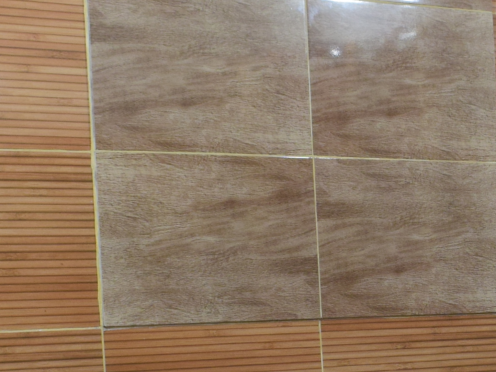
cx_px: 473
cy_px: 412
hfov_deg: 15.0
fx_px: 1861
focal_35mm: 130
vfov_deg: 11.3
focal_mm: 23
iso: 800
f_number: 6.3
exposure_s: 1/15
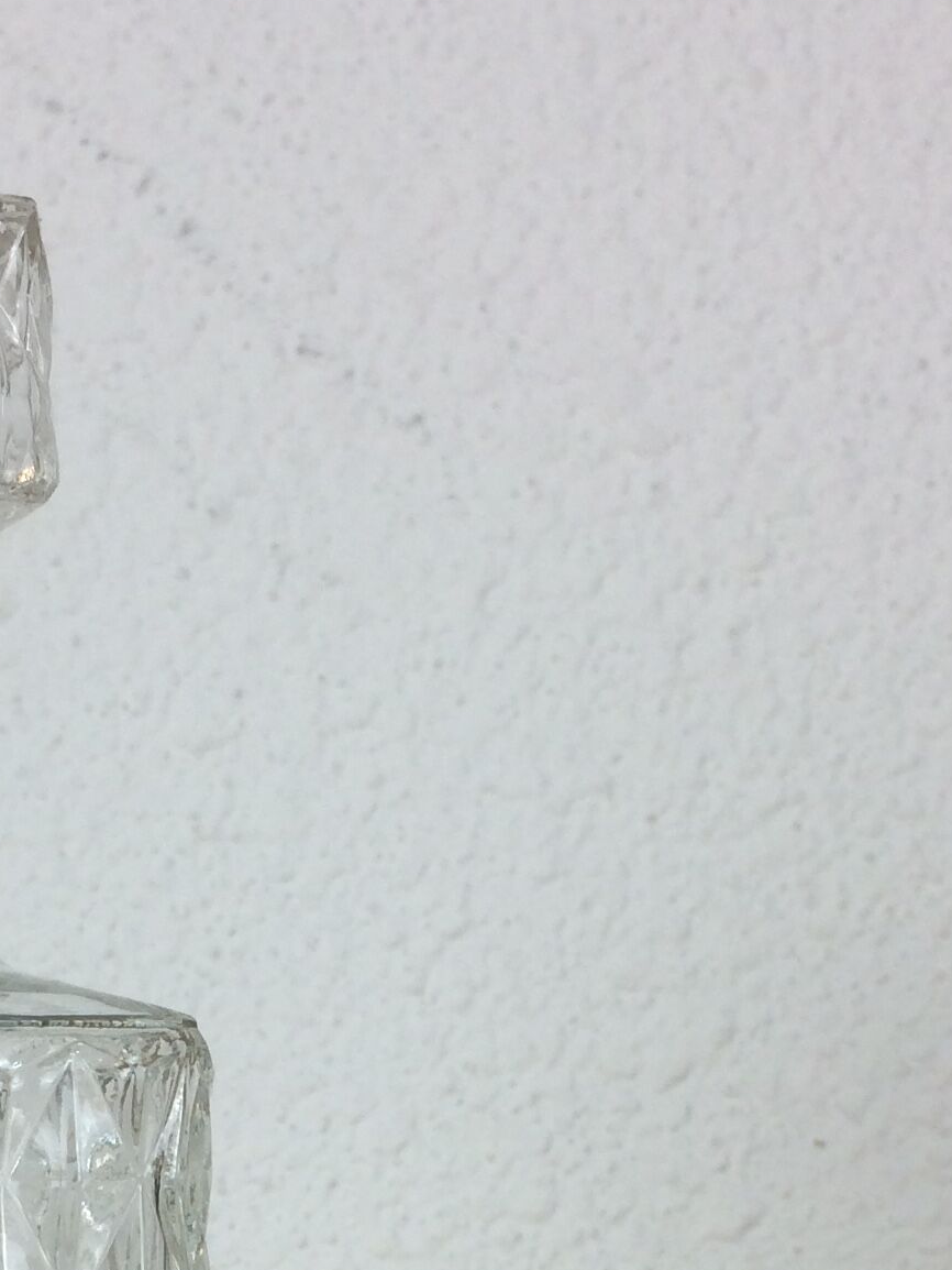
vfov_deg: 22.6
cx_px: 237
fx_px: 3006
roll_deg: +1.6
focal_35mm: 82
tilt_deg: -5.4
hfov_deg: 17.9
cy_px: 1357
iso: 40
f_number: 2.2
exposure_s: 1/100
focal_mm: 4.15
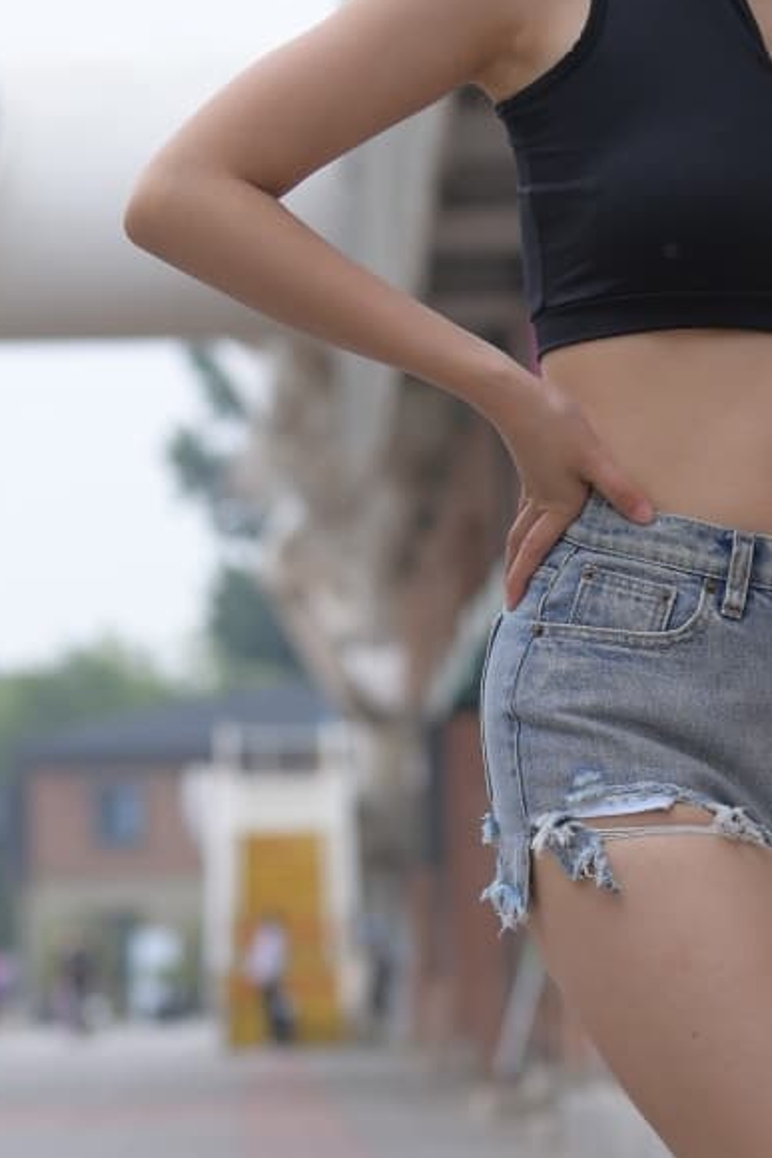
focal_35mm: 217
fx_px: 6984
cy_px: 761
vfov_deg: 9.5
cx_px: 724
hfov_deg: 6.3
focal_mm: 70
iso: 140
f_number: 3.5
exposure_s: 1/640
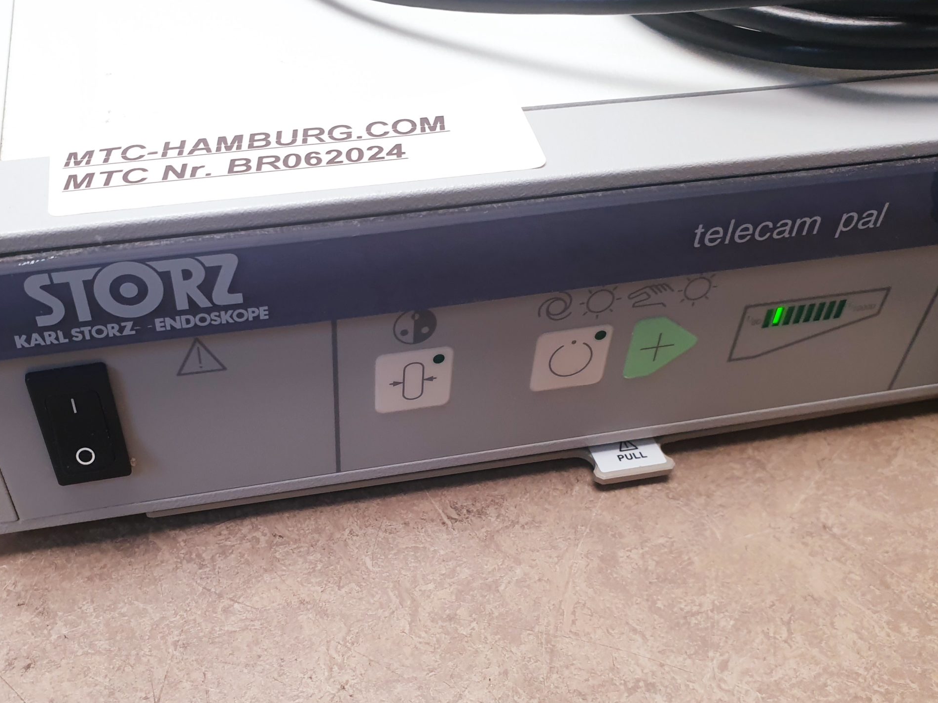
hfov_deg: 52.3
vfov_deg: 40.4
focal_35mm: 35
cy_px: 446
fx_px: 948
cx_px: 383
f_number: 2.4
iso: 80
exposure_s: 1/50
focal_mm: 4.3
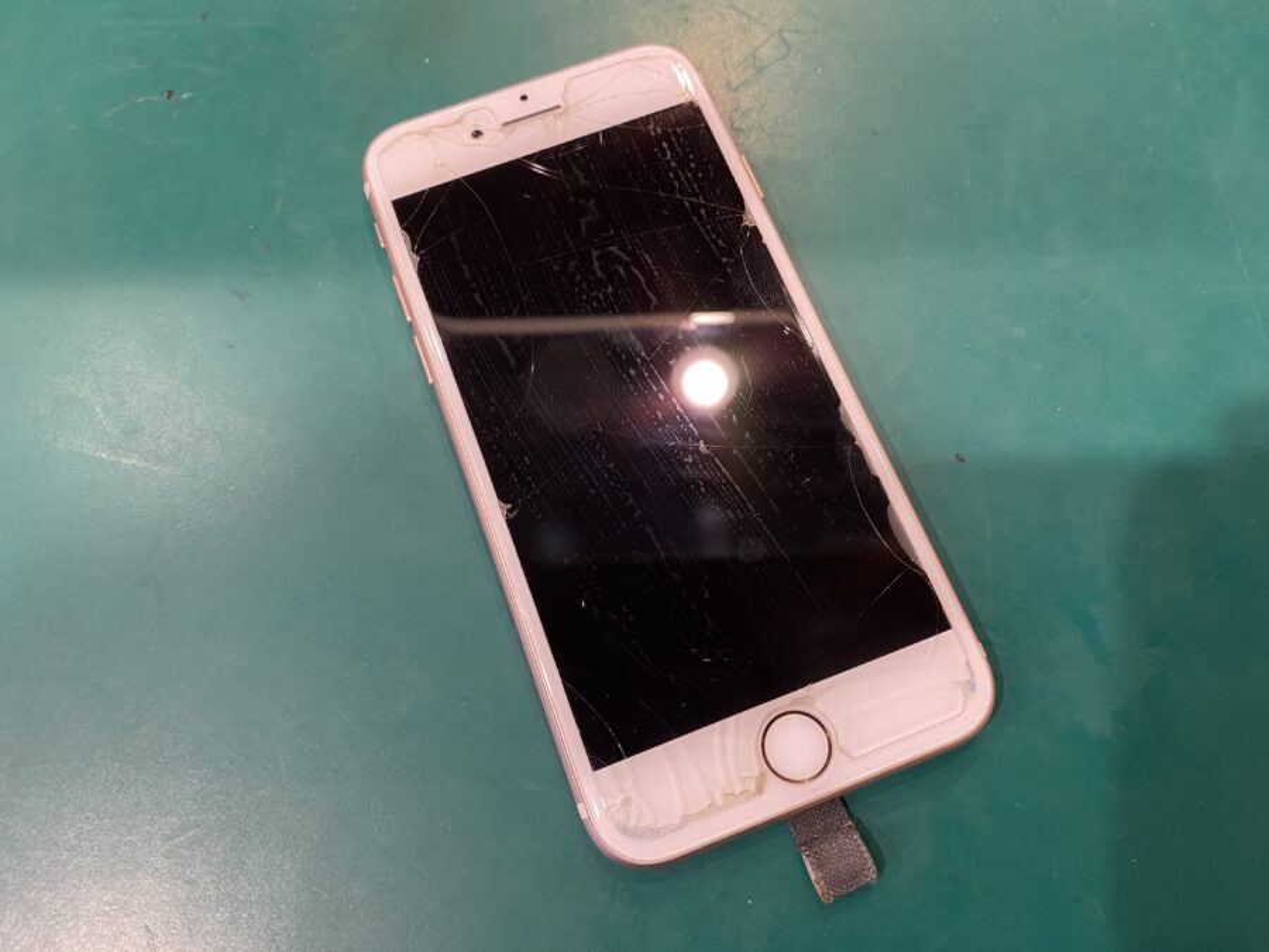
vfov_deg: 53.1
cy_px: 476
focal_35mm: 26
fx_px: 953
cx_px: 634
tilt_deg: -72.3
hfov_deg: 67.3
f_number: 1.8
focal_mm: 4.25
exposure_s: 1/50
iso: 200
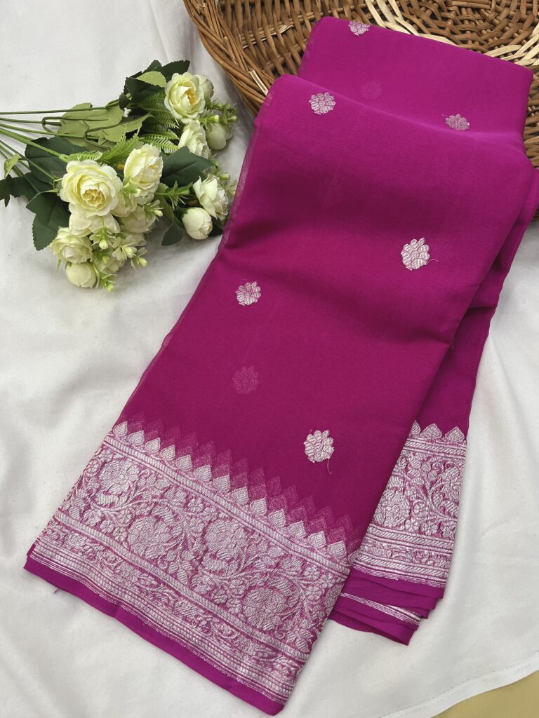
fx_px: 540
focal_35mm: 26
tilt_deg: -68.4
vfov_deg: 67.3
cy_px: 359
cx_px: 270
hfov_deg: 53.1
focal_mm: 5.1
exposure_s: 1/100
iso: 125
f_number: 1.6
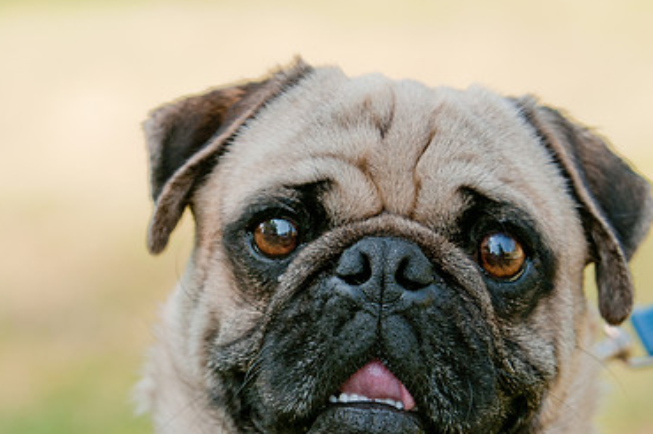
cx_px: 207
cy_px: 314
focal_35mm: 217
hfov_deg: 9.5
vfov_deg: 6.3
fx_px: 3931
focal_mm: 92
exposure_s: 1/250
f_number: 5
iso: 200
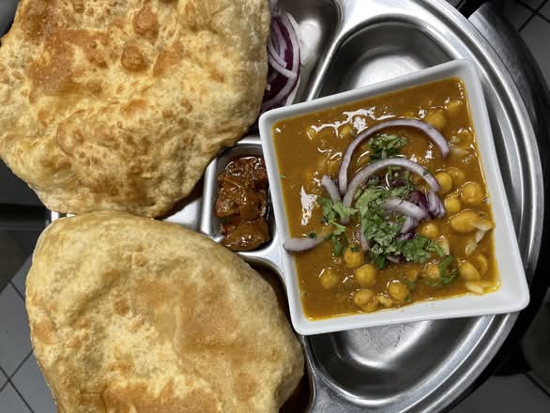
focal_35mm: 26
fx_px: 413
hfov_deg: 67.3
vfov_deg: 53.1
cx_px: 275
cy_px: 206
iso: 100
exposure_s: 1/120
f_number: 1.6
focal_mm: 4.2
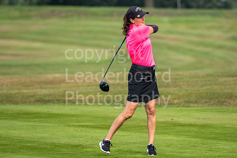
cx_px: 143
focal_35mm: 364
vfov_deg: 3.8
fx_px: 2400
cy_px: 67
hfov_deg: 5.7
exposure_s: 1/800
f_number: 5
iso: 200
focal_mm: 300
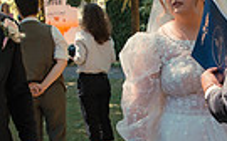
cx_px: 178
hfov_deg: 18.2
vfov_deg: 11.5
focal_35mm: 114
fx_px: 704
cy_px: 69
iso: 500
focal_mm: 24
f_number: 3.5
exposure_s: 1/500
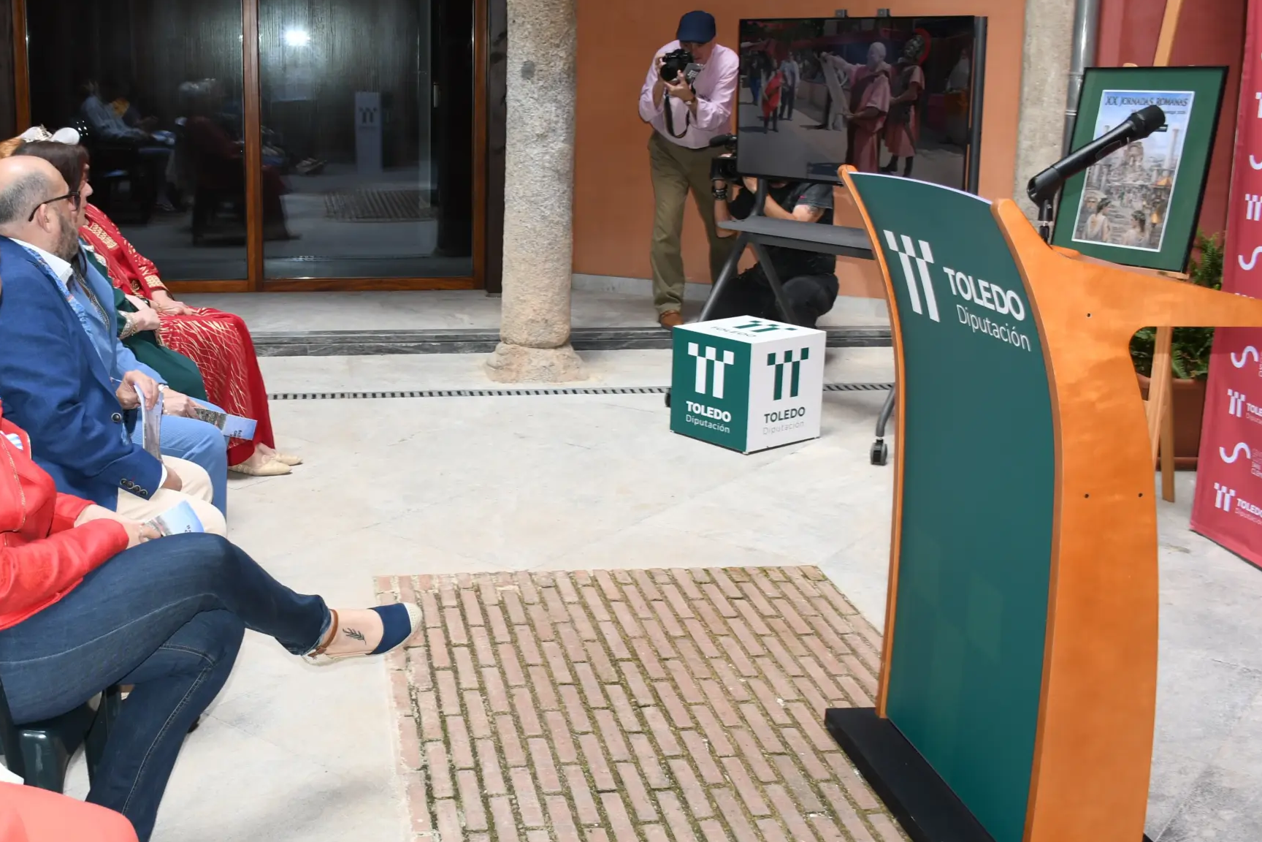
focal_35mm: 40
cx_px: 392
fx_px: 1402
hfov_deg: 47.4
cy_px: 353
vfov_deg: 33.3
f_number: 4.5
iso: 320
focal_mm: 18
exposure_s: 1/125
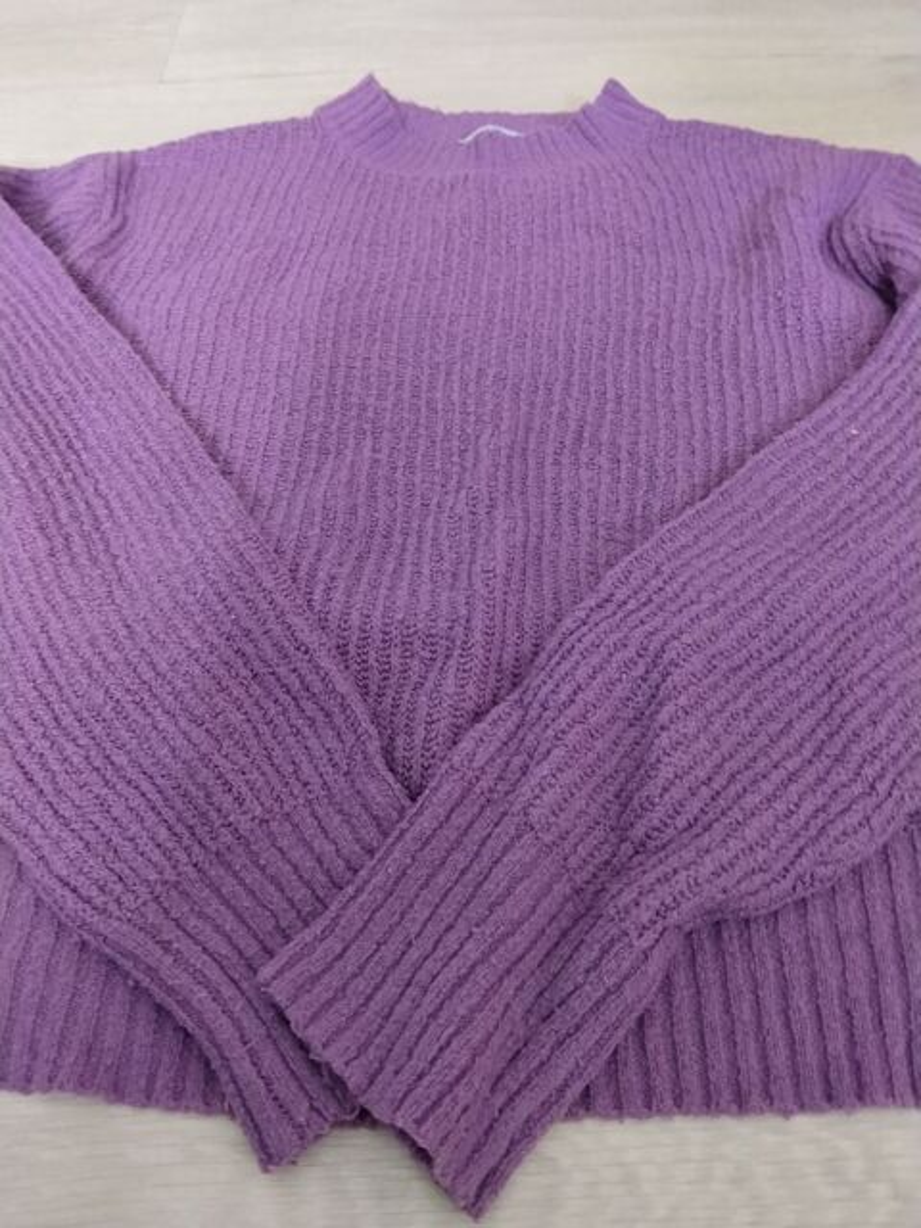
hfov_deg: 48.2
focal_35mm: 29
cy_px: 614
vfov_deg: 61.7
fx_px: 1029
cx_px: 460
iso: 250
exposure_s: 1/25
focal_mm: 3.96
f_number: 1.8
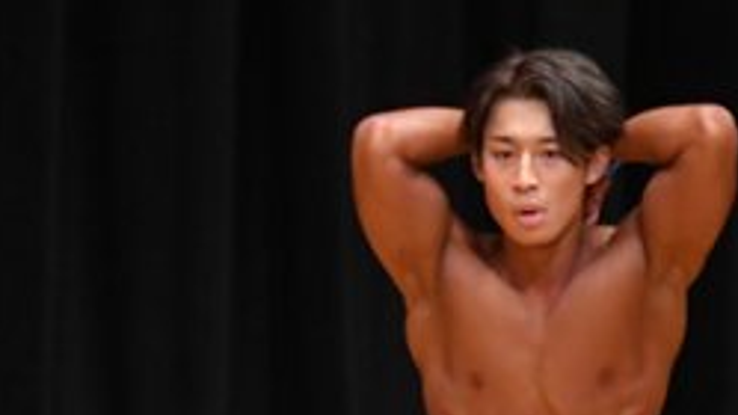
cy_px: 634
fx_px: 17199
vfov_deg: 1.4
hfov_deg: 2.5
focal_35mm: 879
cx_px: -34
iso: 4000
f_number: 5.6
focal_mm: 180
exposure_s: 1/400
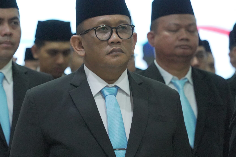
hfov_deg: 6.7
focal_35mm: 307
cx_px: 109
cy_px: 82
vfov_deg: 4.5
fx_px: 2012
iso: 16000
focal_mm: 200
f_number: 5.6
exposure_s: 1/125
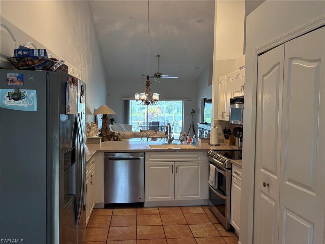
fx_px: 244
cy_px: 122
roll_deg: +0.0
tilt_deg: -3.2
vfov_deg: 53.1
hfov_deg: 67.3
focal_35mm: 26
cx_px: 162
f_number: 1.6
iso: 200
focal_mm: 5.96
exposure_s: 1/120
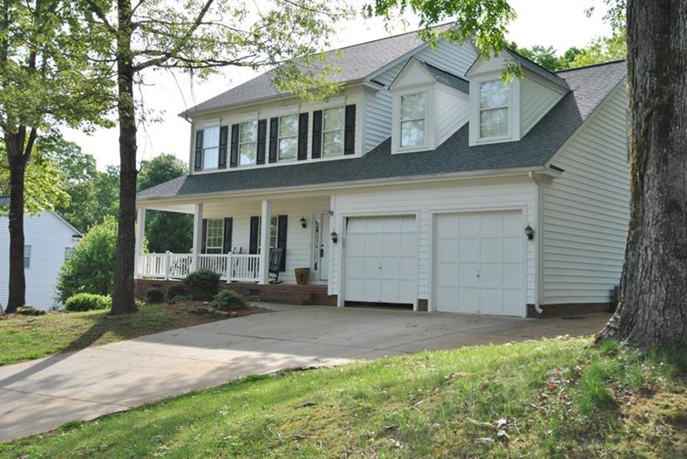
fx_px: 744
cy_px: 205
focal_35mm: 39
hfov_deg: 49.5
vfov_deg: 34.2
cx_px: 356
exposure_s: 1/500
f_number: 5.6
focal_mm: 20
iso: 220
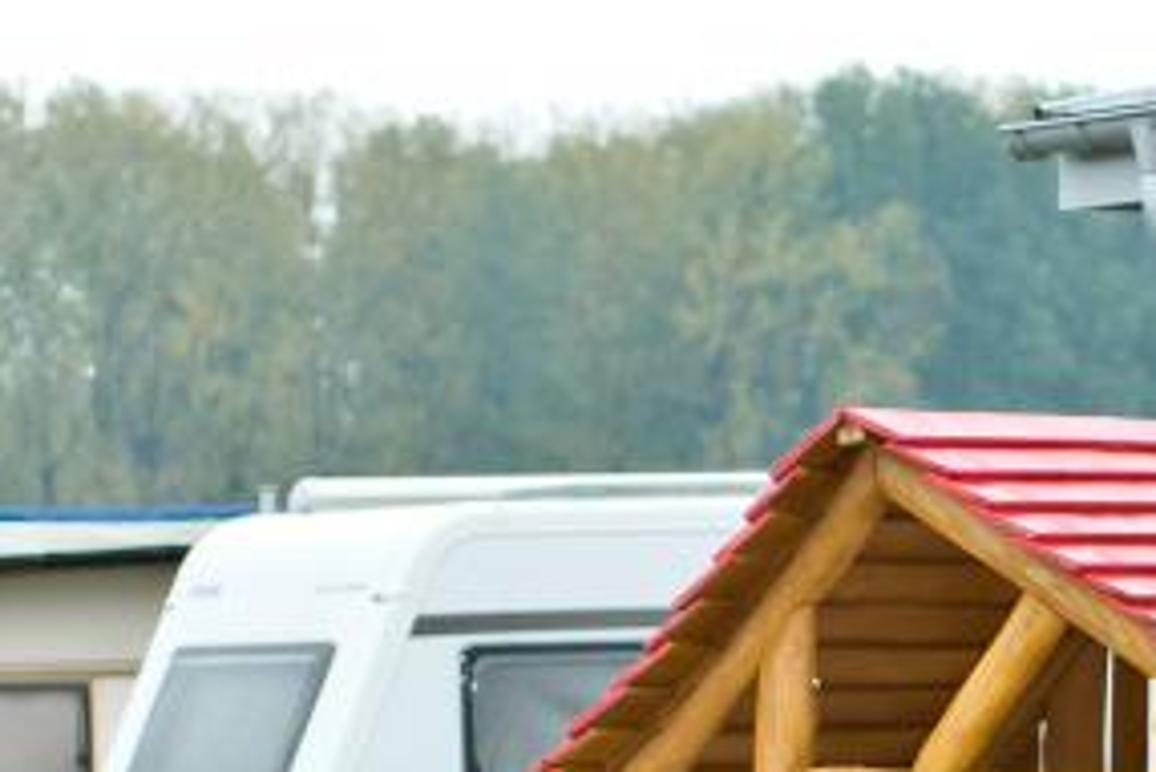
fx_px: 9413
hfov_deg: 7.0
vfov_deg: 4.7
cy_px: 808
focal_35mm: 293
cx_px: 1055
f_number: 2.8
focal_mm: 70
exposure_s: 1/250
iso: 100
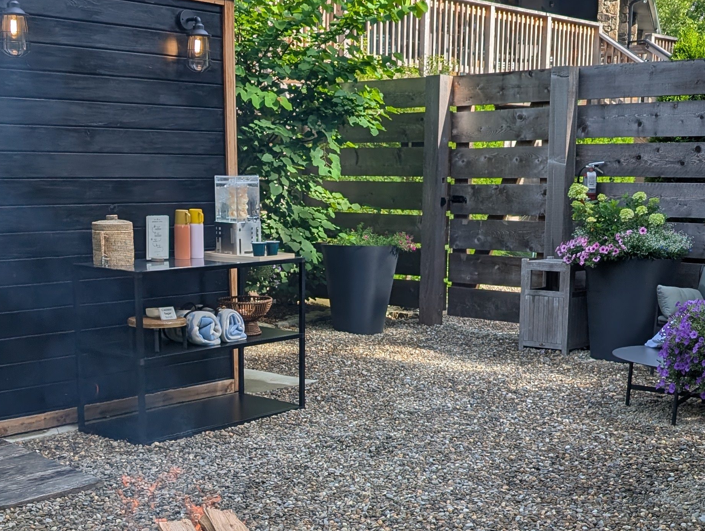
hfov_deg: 36.1
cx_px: 340
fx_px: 1081
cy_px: 376
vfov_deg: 27.3
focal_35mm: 53
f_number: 1.68
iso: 16
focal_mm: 6.9
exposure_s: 1/375
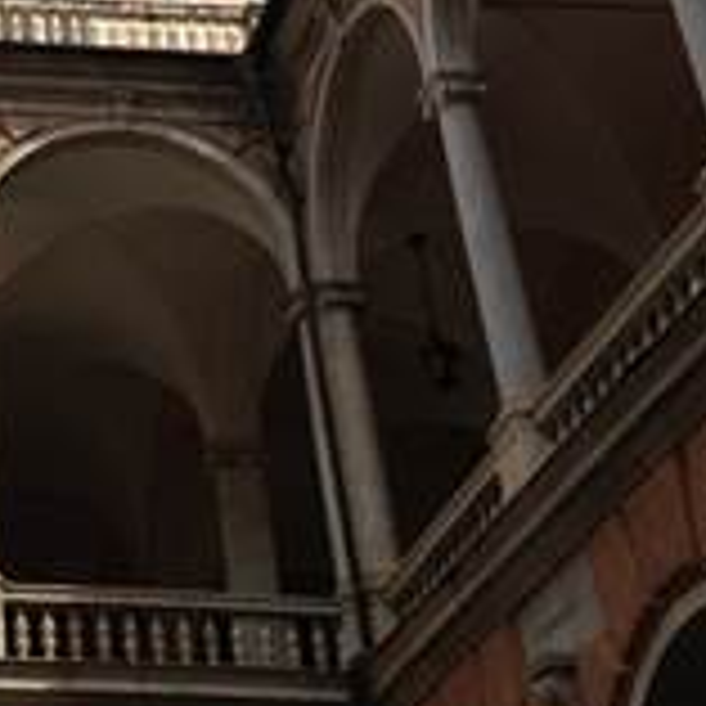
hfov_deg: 18.3
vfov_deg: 19.2
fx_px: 2054
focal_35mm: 89
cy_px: 72
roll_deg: -1.9
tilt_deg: +33.0
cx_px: -198
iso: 50
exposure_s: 1/1938
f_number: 2.4
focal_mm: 4.12
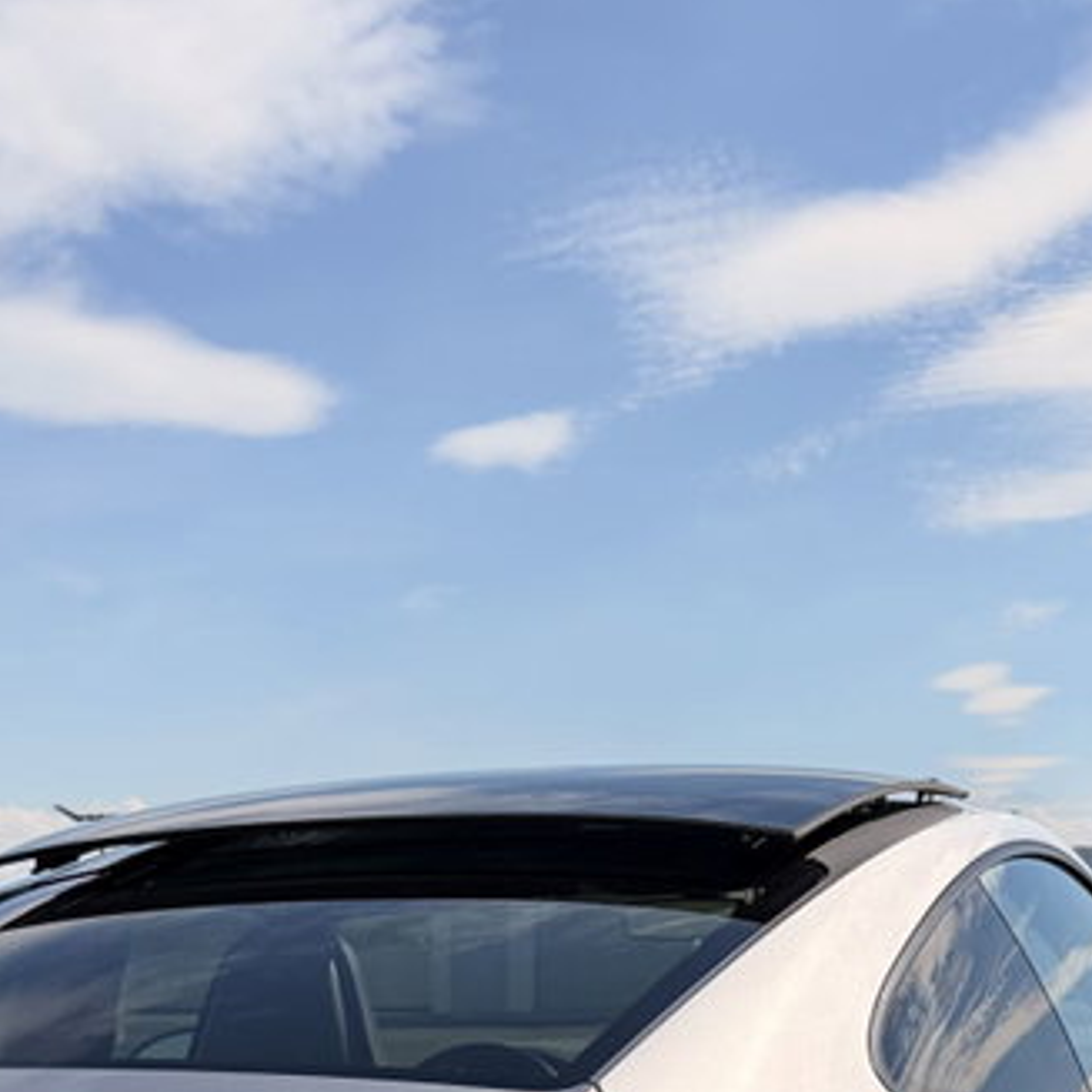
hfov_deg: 23.7
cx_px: 264
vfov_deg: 21.3
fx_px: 2570
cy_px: 1489
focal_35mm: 72
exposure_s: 1/5814
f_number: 1.6
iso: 50
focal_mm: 5.96
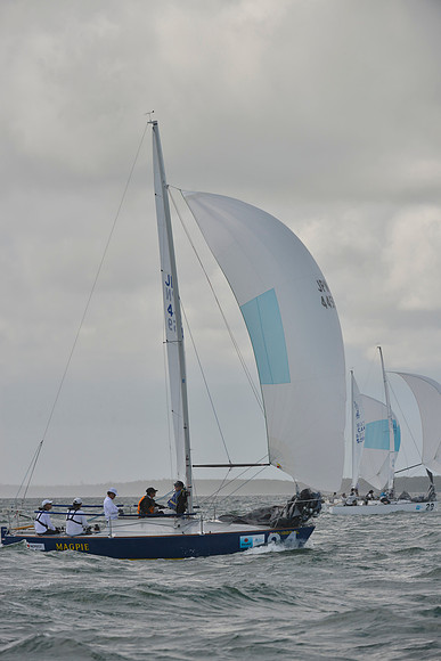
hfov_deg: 6.9
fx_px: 3673
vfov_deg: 10.3
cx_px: 220
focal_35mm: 200
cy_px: 330
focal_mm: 200
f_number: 7.1
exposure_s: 1/1250
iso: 280
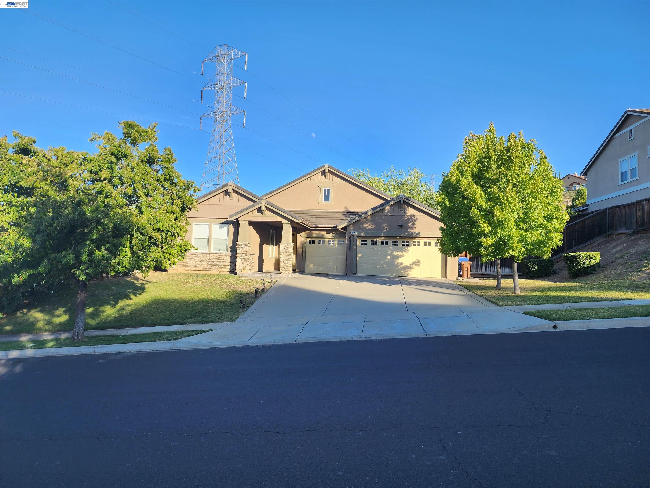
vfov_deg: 58.9
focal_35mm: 23
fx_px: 432
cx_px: 325
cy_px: 244
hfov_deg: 73.9
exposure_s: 1/409
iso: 12
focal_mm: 6.4
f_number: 1.8
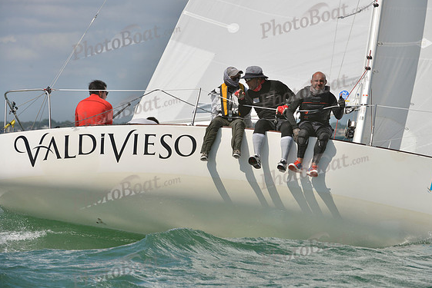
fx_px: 2606
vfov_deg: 6.3
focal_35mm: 217
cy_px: 140
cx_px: 221
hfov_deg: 9.5
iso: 280
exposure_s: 1/1250
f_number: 9
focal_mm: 210
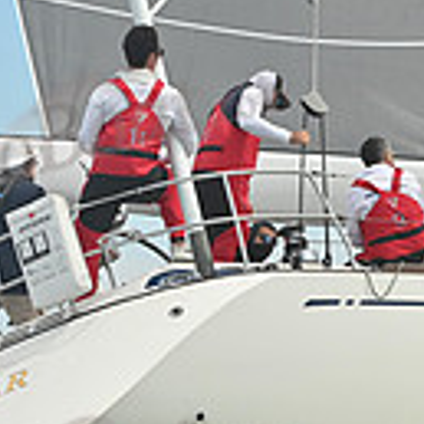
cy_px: 268
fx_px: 3700
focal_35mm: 267
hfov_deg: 6.5
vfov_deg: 6.6
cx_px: 463
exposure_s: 1/1250
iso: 250
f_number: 8
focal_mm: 70
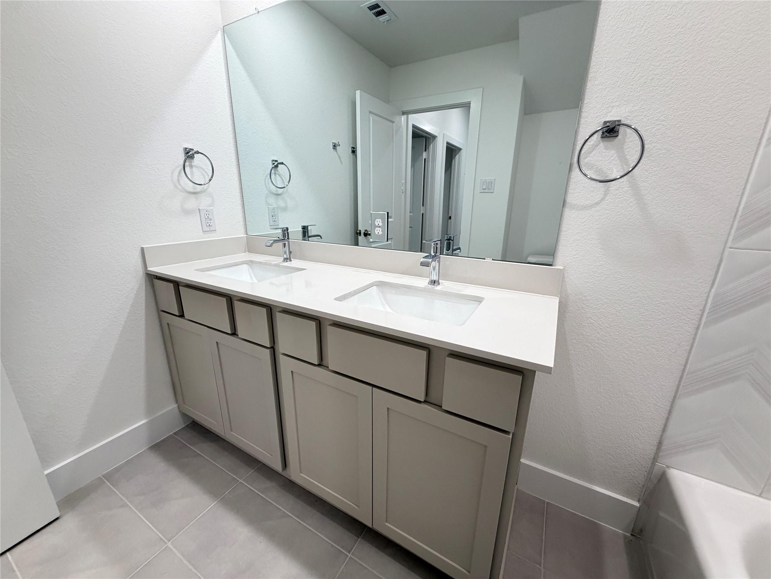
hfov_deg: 102.1
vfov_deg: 85.7
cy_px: 290
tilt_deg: -16.7
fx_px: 312
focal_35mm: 14
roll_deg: -0.4
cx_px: 386
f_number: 2.2
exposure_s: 1/120
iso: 250
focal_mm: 2.22
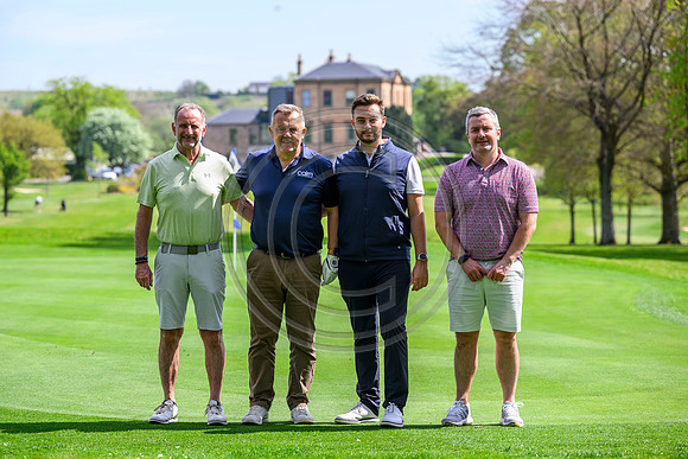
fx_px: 2103
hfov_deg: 18.6
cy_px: 230
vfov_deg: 12.5
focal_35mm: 110
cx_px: 344
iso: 500
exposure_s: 1/1600
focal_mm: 110
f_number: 4
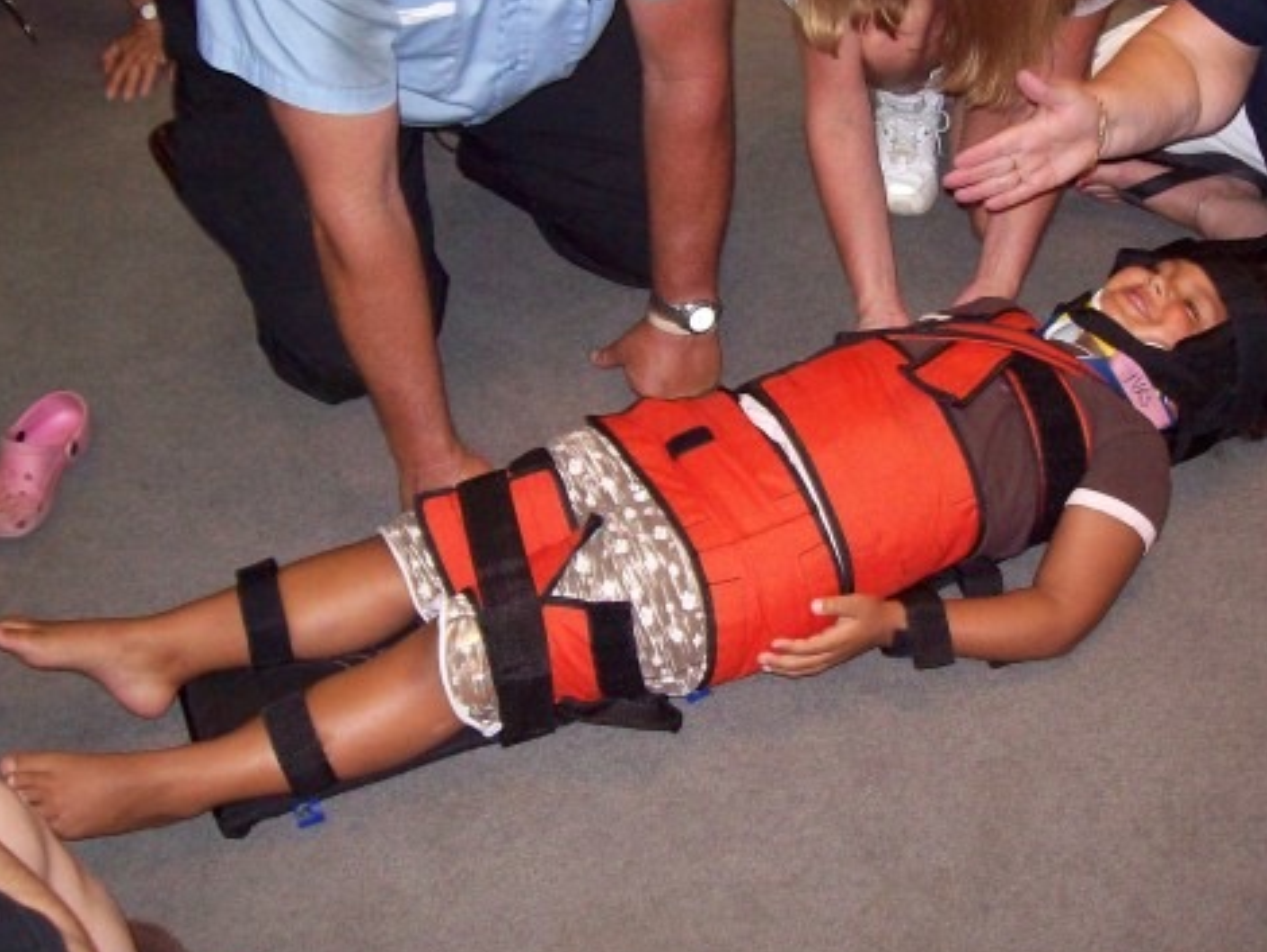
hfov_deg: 38.8
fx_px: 1794
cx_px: 752
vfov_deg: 29.6
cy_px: 383
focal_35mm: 49
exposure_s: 1/64
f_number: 2.7
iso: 200
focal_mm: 6
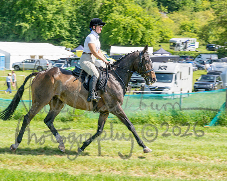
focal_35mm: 115
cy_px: 90
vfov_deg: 13.4
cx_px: 96
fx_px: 771
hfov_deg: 16.7
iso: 200
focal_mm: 102
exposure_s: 1/160
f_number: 18
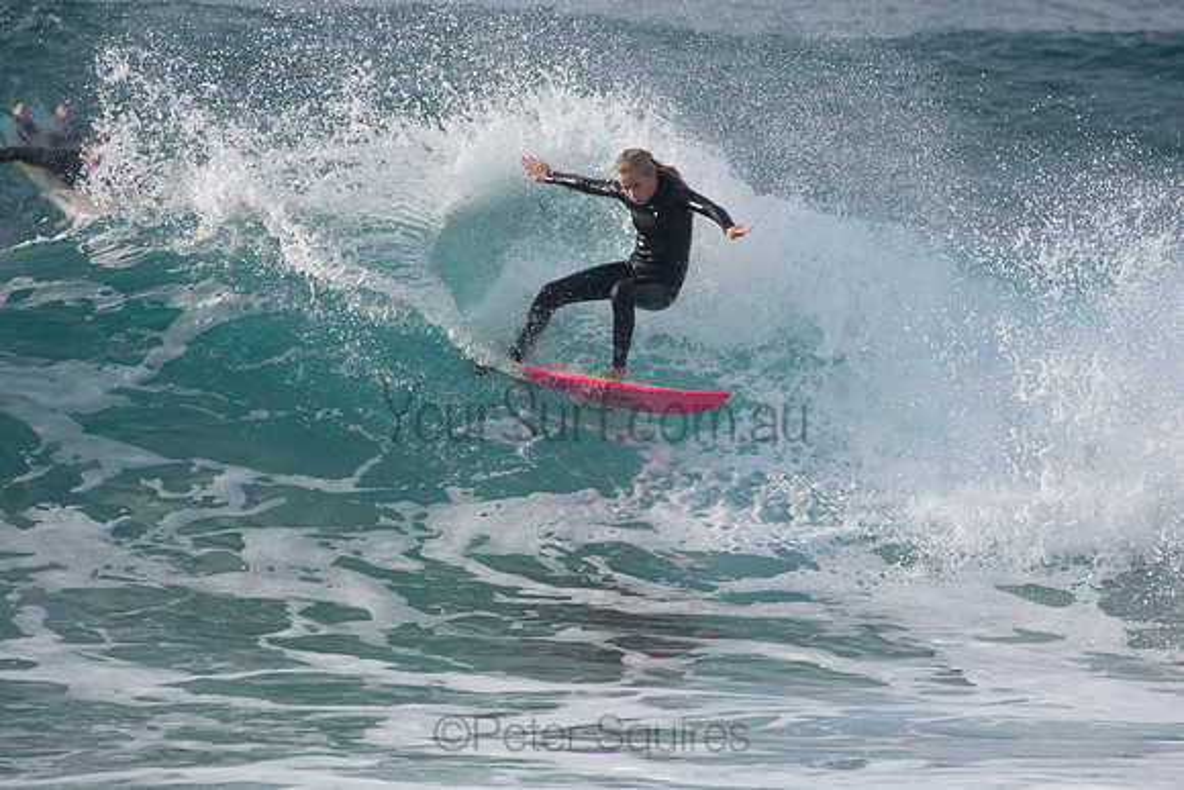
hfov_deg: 2.7
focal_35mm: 750
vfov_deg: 1.8
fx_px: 24671
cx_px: 592
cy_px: 395
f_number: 5.6
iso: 450
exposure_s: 1/2000
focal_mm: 500
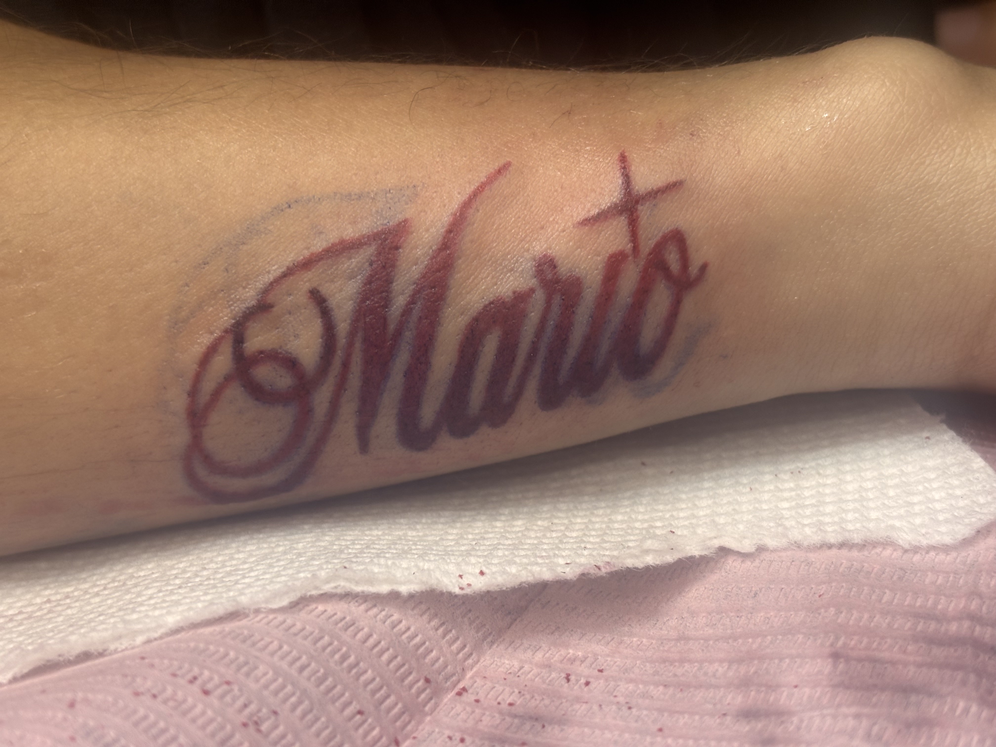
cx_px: 498
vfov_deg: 28.0
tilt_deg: -24.7
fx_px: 1496
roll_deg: +3.0
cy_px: 374
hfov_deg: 36.8
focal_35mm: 52
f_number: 1.6
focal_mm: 5.96
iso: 50
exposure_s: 1/60
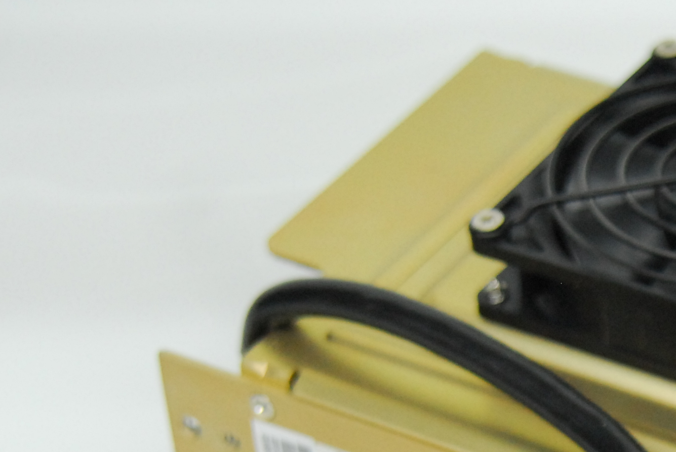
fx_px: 3272
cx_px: 824
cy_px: 593
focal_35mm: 174
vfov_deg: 7.8
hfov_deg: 11.5
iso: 800
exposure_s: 1/160
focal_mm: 40
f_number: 3.3
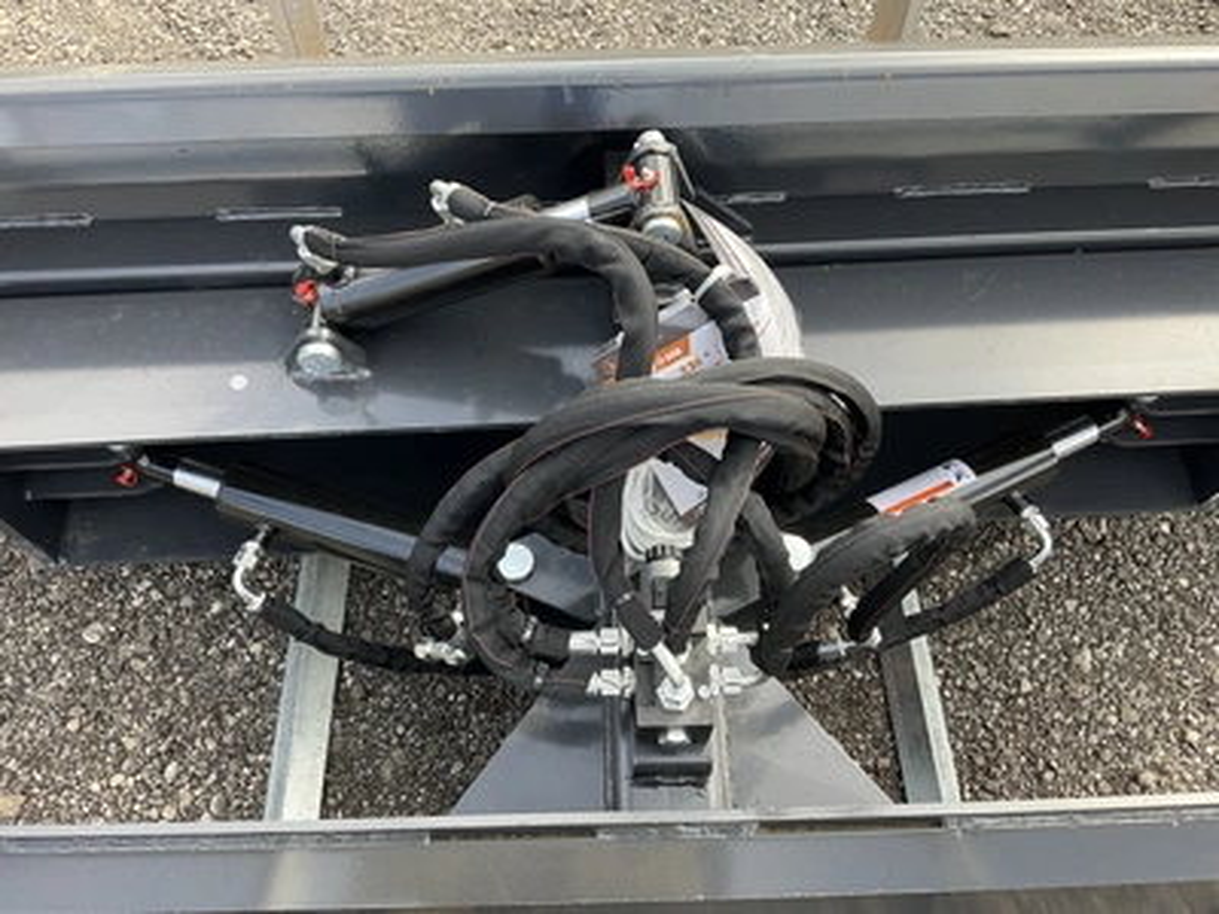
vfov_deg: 48.2
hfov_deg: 61.7
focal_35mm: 29
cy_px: 457
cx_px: 610
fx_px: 1021
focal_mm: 3
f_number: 1.8
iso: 20
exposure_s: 1/122
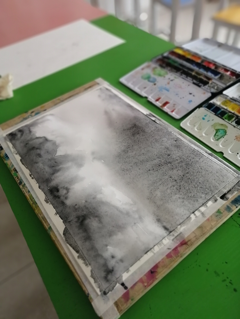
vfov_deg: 67.3
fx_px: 240
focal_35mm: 26
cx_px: 120
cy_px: 160
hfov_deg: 53.1
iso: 100
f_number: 4
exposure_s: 1/50
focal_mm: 3.62
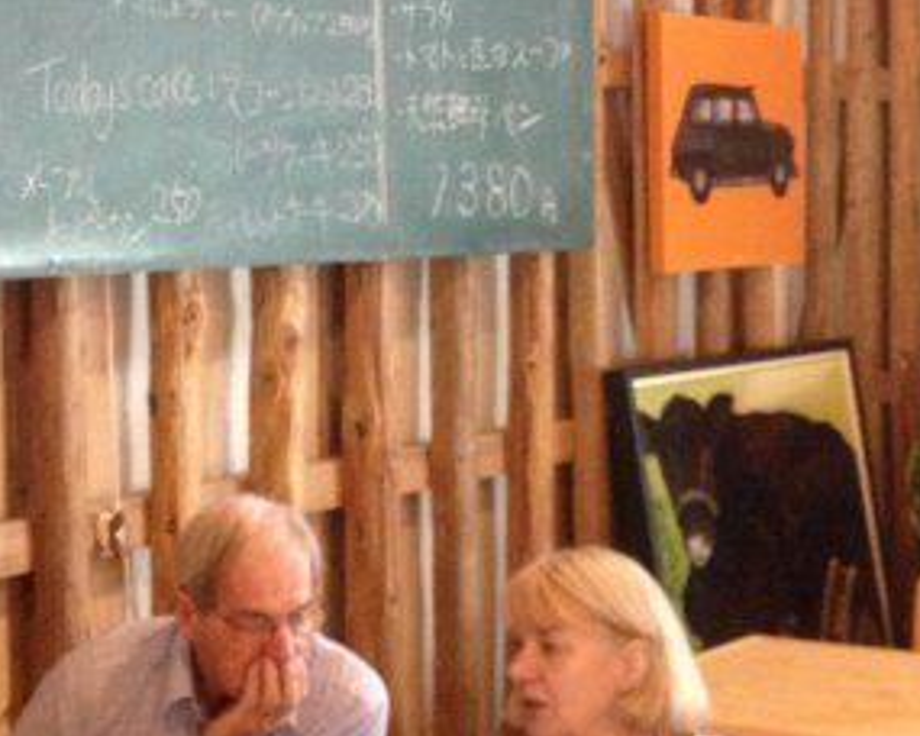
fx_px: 2614
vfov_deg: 16.0
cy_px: 316
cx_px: 355
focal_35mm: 96
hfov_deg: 19.9
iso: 400
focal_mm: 4.28
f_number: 2.4
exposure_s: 1/20
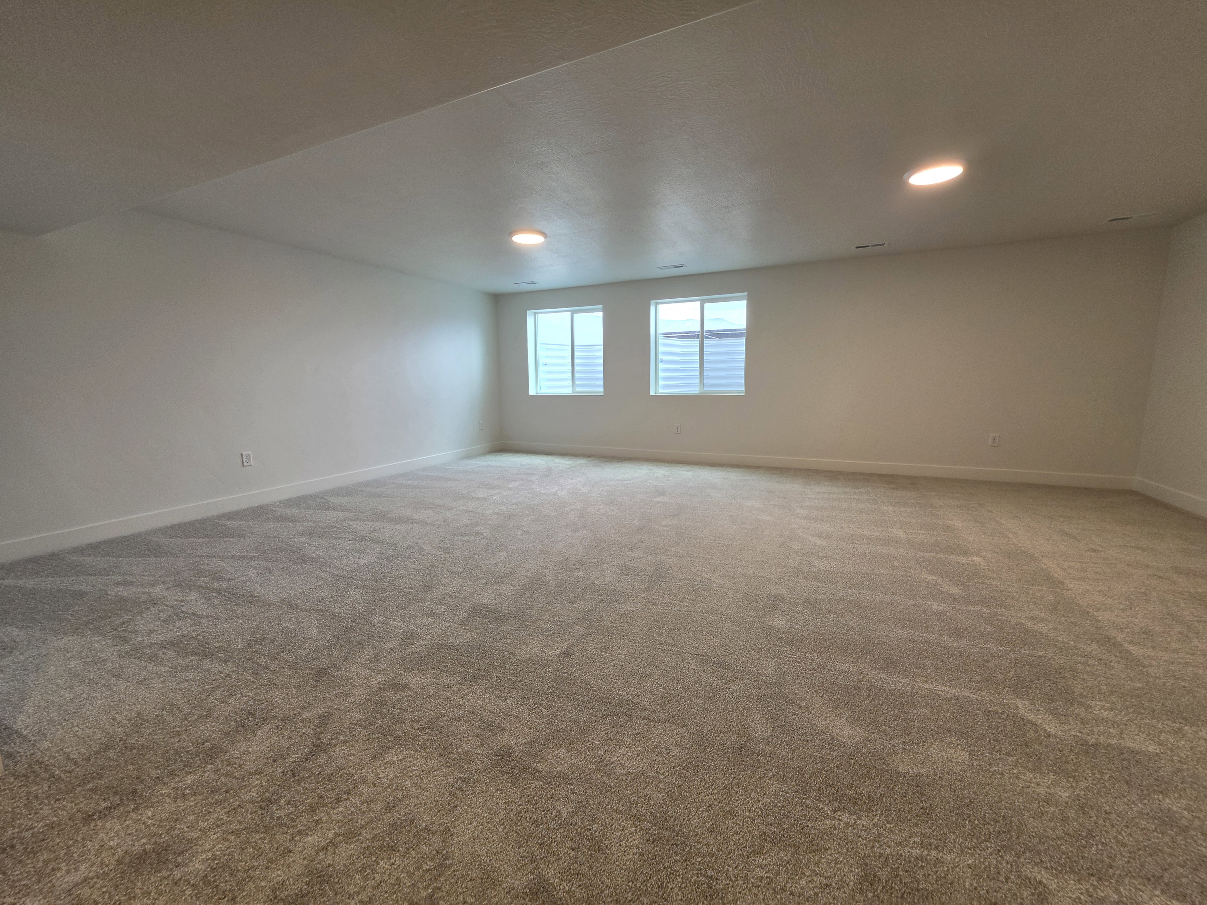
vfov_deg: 89.9
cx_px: 604
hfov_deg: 106.2
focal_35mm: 13
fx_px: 453
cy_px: 452
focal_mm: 2.2
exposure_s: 1/120
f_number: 1.9
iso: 64
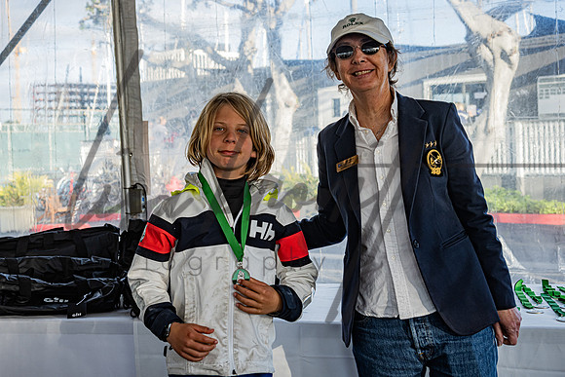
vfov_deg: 26.7
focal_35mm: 51
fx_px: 793
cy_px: 157
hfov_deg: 39.1
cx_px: 236
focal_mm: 42
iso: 220
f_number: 5.3
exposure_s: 1/250
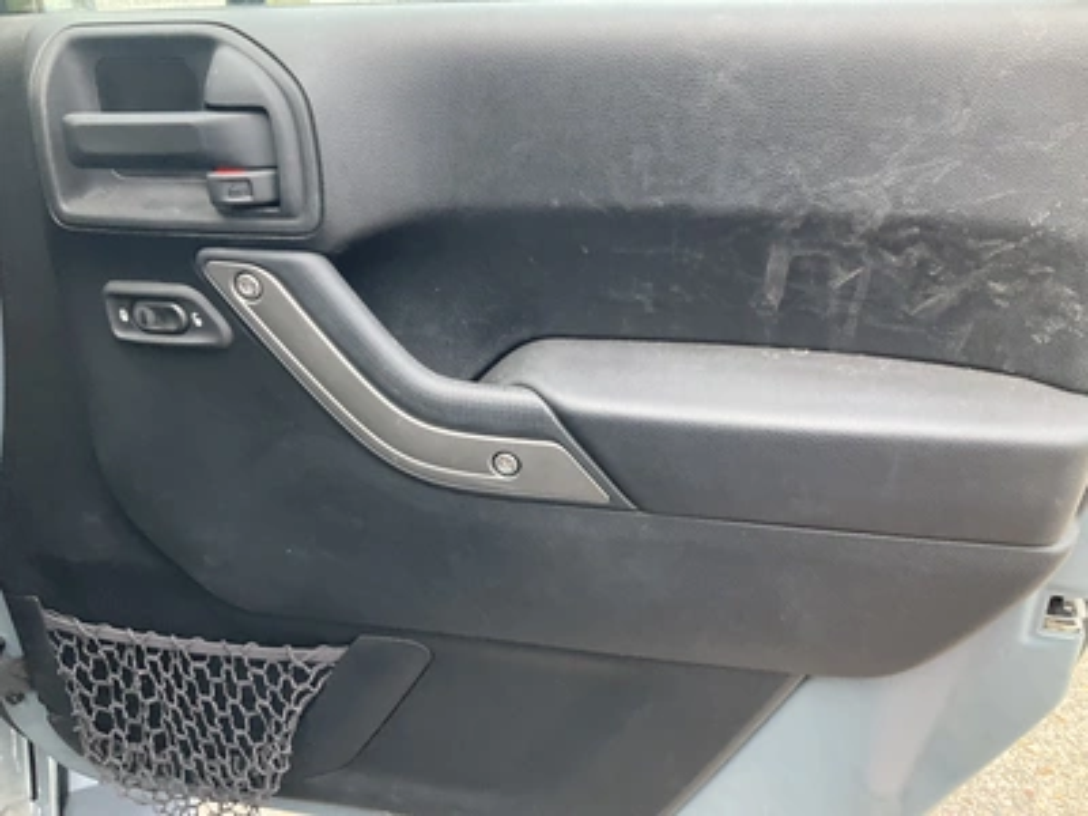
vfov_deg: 48.2
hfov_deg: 61.7
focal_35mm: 29
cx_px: 544
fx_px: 911
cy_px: 408
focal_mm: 3
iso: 40
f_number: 1.8
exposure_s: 1/122
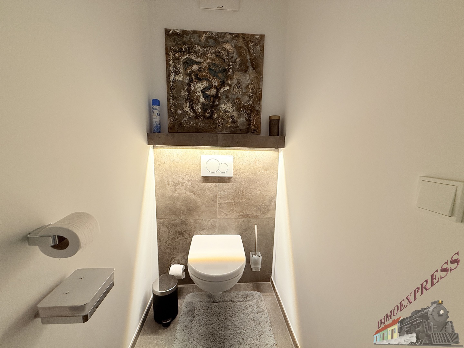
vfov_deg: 85.7
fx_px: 188
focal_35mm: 14
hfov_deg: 102.1
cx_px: 232
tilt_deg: -7.7
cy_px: 174
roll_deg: -0.7
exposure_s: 1/100
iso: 160
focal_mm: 2.22
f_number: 2.2
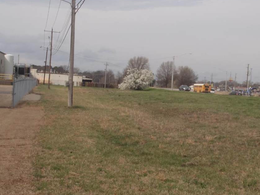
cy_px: 90
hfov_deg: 34.5
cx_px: 179
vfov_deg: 26.5
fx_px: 413
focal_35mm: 55
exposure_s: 1/800
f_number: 5
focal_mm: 6.53
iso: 80
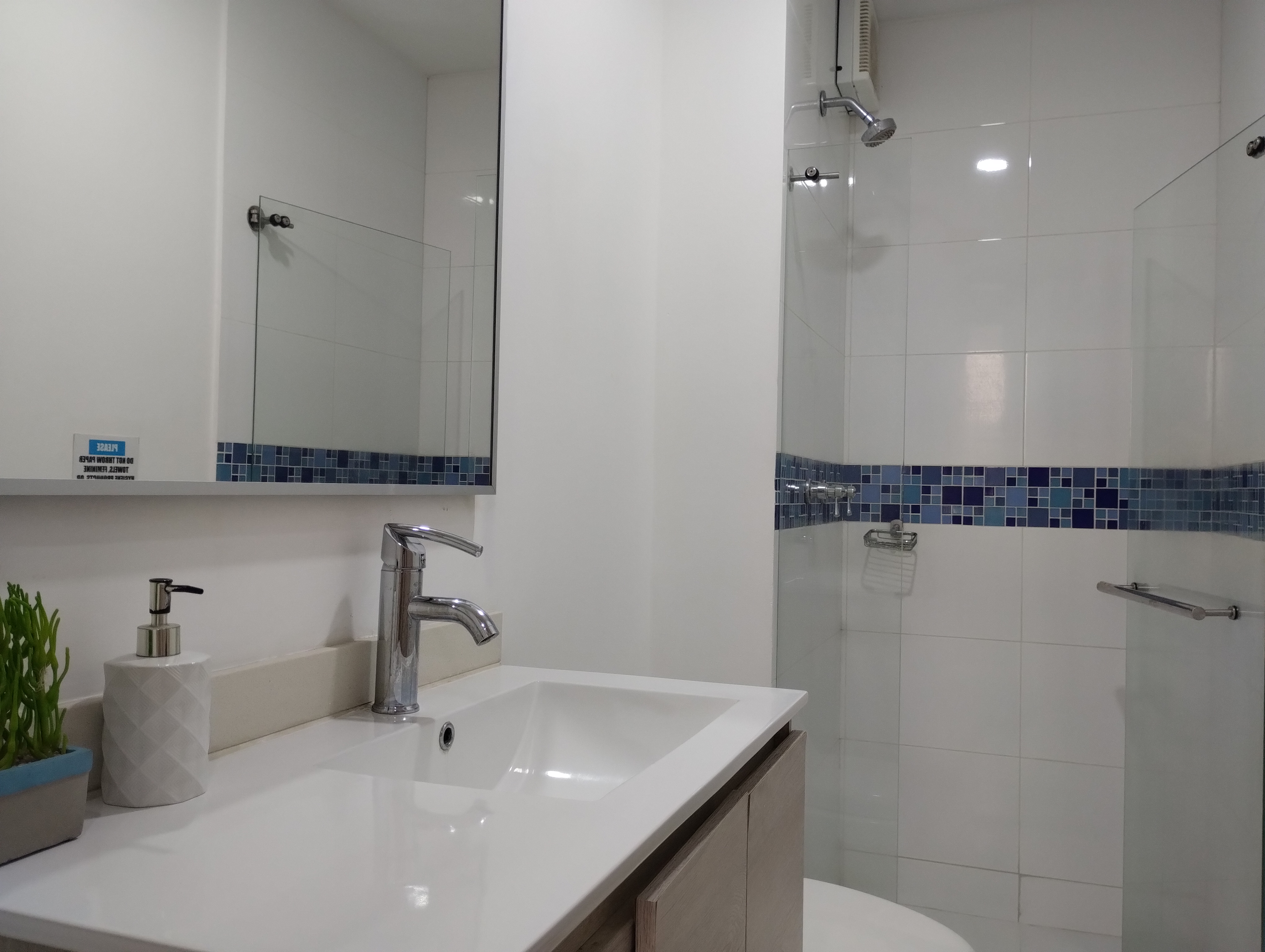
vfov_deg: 49.9
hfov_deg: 63.4
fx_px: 1025
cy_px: 476
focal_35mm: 28
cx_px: 632
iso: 744
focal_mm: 4.27
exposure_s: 1/30
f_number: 1.8
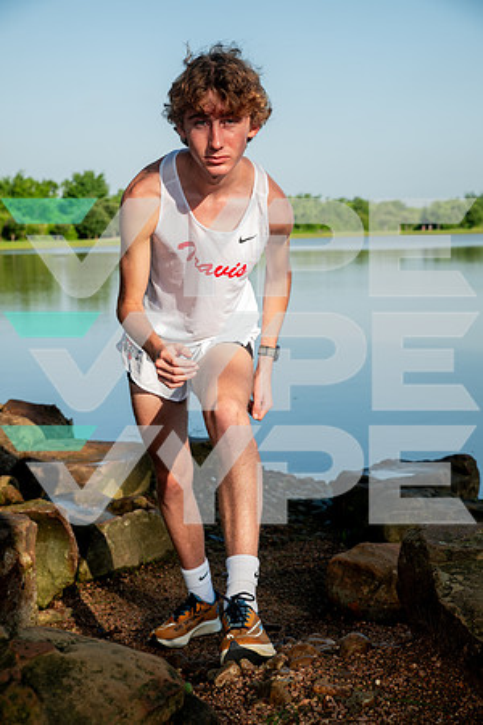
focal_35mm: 58
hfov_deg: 23.4
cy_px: 362
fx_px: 1167
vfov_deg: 34.5
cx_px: 242
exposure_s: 1/200
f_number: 7.1
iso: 125
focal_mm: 58
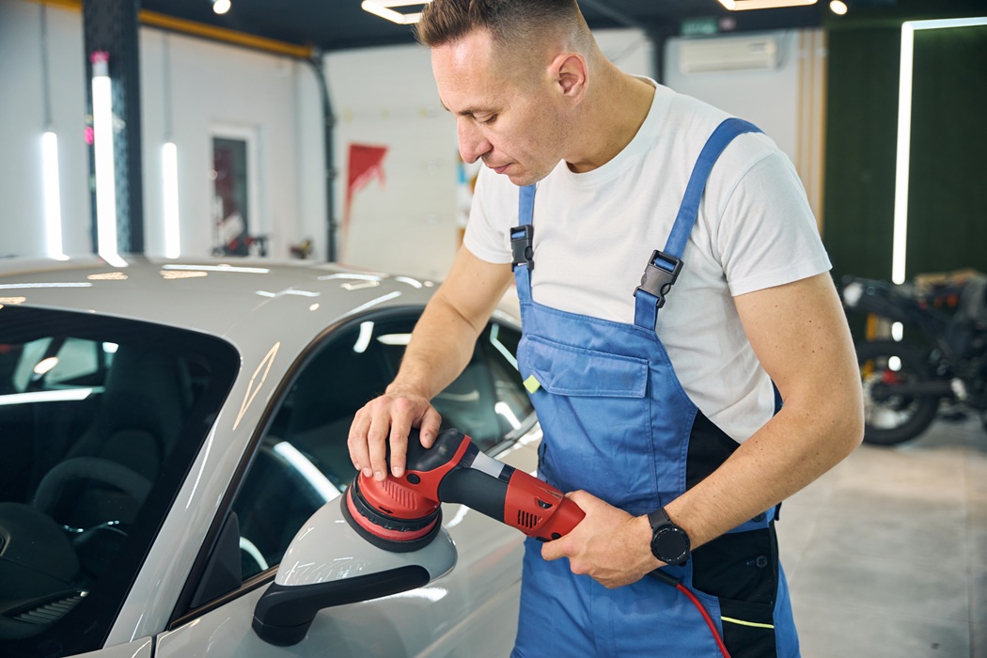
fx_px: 1061
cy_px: 329
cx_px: 494
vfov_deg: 34.5
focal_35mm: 39
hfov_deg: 49.9
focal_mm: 38.7
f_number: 2.8
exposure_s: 1/250
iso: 640
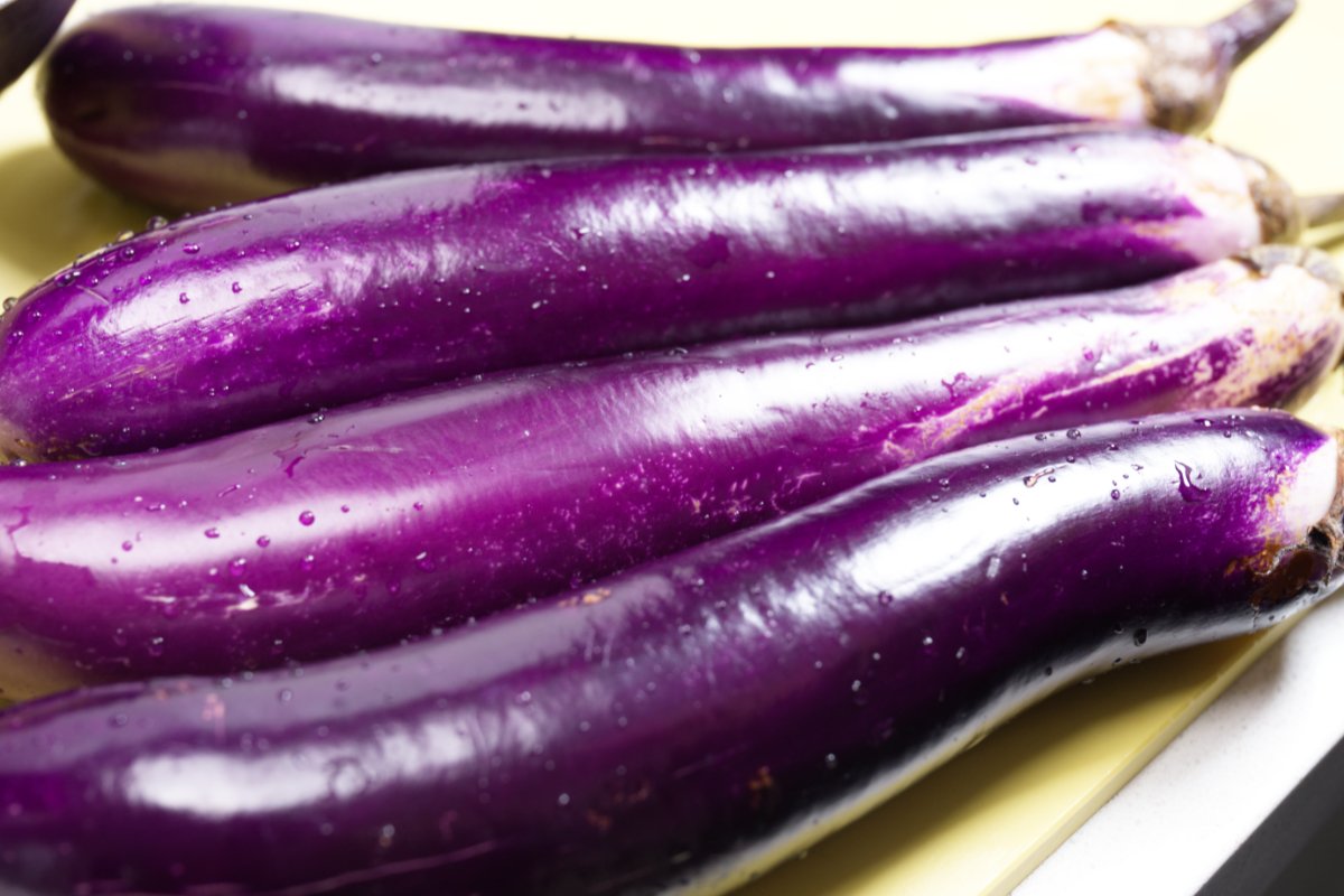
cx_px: 672
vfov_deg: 26.5
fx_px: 1904
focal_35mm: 51
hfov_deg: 38.9
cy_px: 448
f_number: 6.3
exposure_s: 1/125
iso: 800
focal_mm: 51
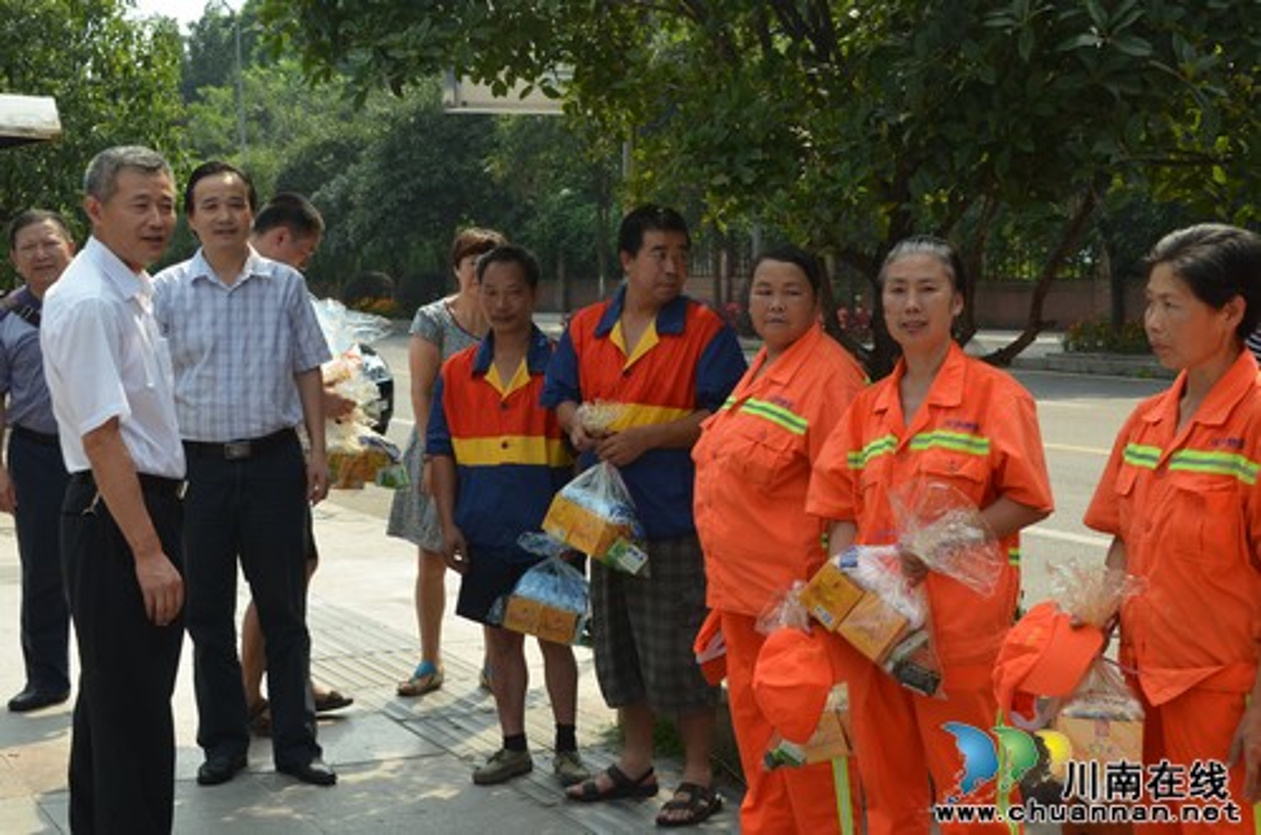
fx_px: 2202
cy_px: 418
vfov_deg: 21.5
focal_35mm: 63
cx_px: 630
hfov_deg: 32.0
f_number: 8
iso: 180
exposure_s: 1/250
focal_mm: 42
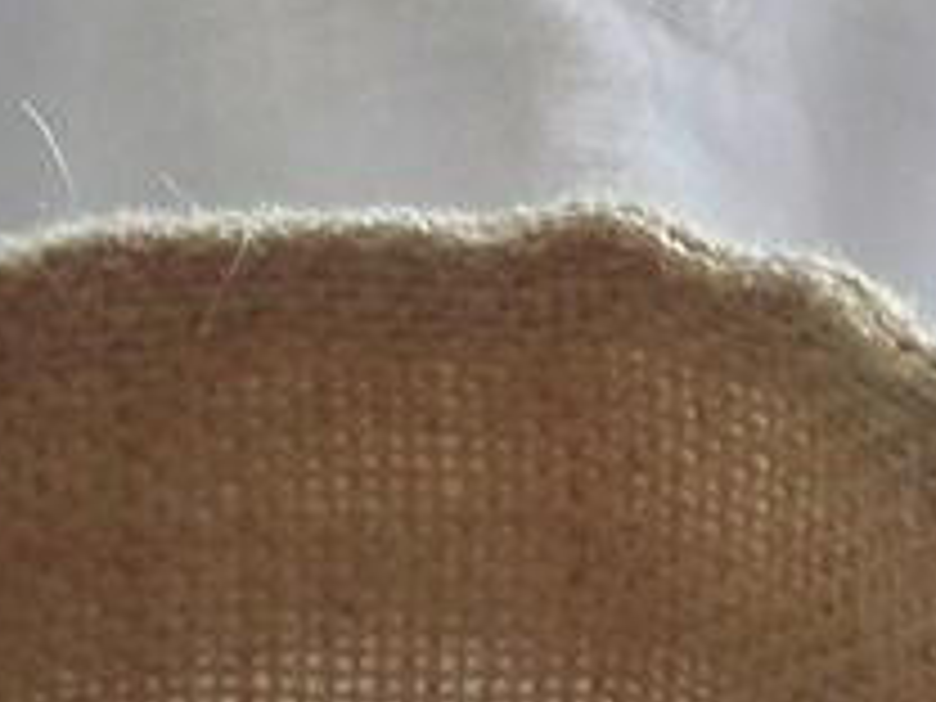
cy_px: 702
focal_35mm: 168
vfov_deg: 8.8
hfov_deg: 11.8
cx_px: 522
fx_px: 4543
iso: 500
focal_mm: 6.3
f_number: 3.1
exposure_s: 1/30
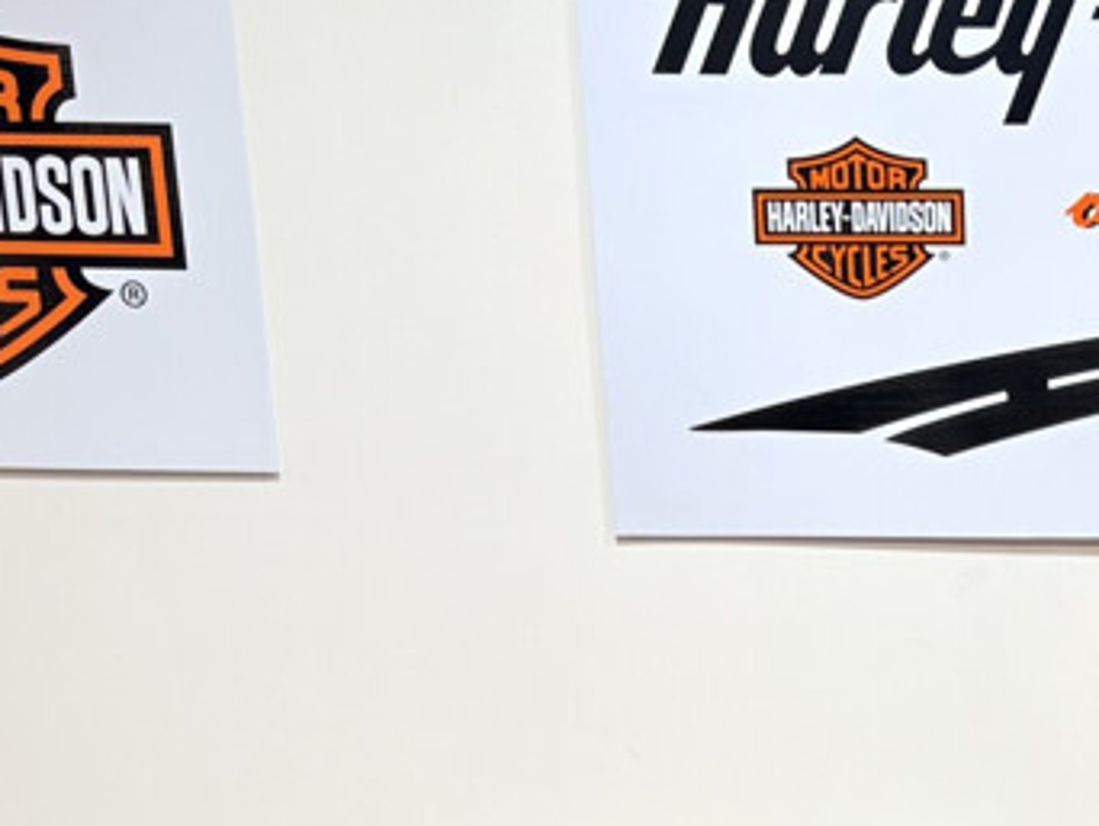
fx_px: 2573
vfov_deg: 17.0
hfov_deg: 22.1
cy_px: 1112
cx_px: 1358
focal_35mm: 81
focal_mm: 5.96
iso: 50
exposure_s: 1/120
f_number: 1.6
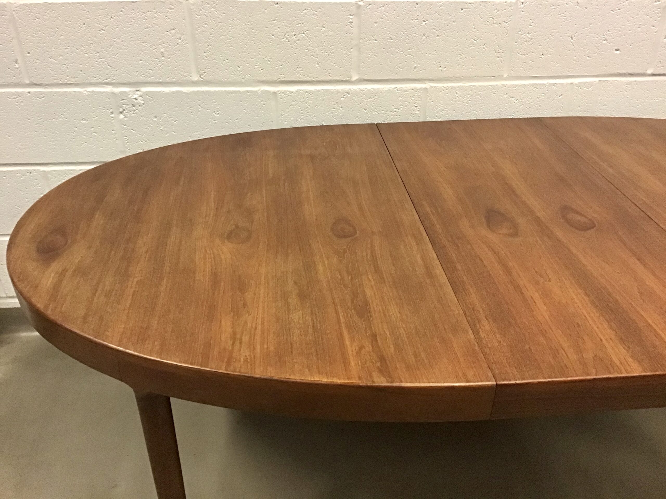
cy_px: 250
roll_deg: -0.1
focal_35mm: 31
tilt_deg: -29.2
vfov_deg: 45.4
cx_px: 333
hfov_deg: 58.4
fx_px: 596
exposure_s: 1/25
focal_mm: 3.3
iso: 200
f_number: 2.4
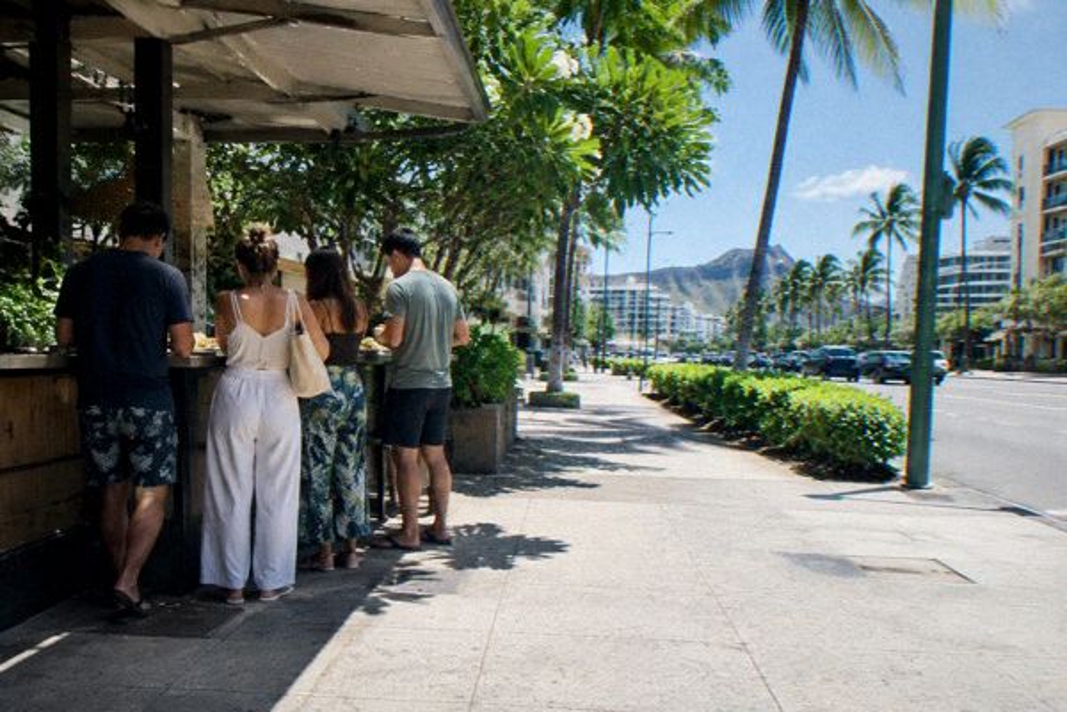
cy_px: 356
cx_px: 534
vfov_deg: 33.4
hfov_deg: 48.5
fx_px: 1185
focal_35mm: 40
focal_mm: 40
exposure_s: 1/25
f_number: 9
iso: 1000
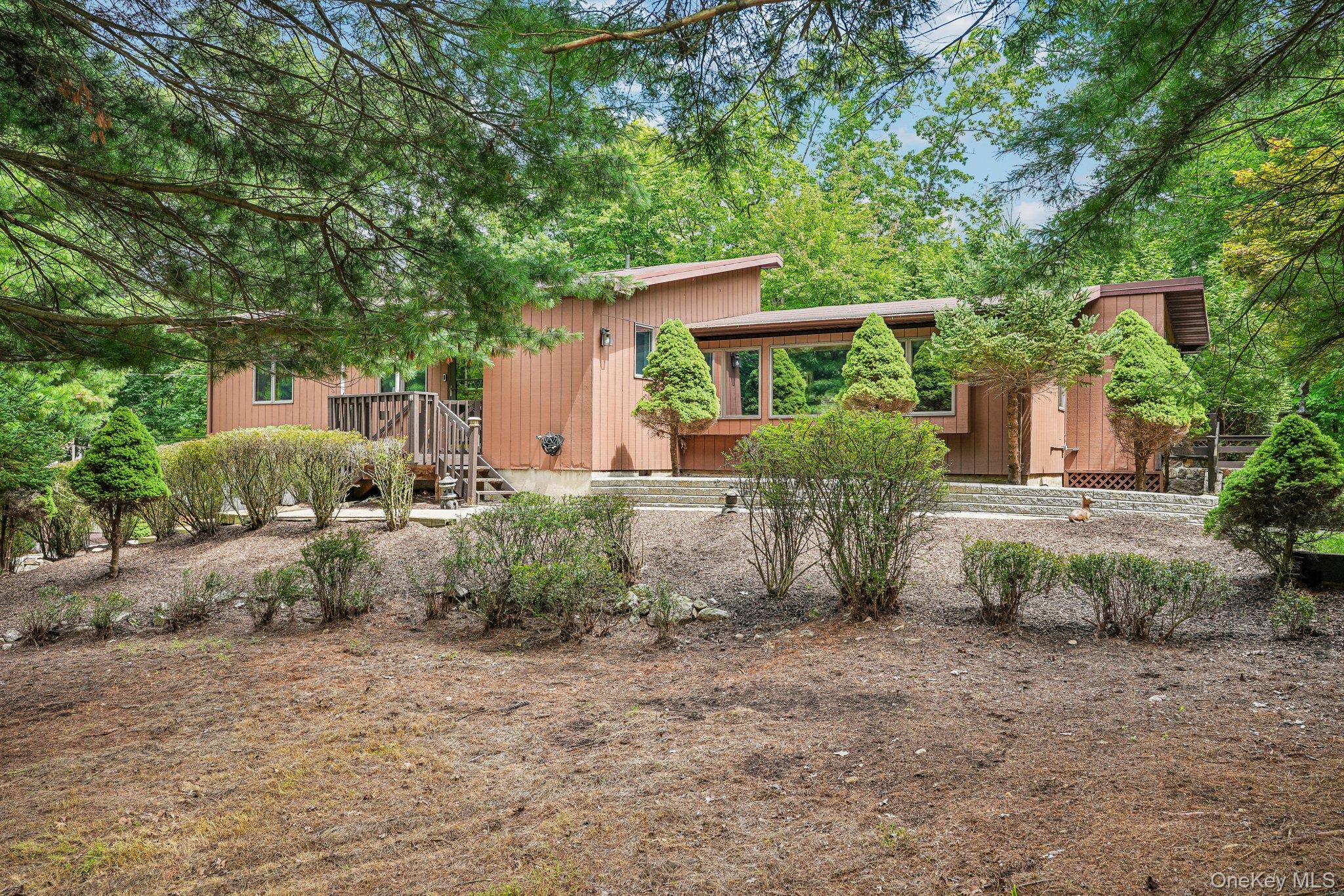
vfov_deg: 48.7
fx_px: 989
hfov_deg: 68.4
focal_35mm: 26
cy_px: 448
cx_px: 672
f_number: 8
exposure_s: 1/50
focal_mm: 26.5
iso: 100
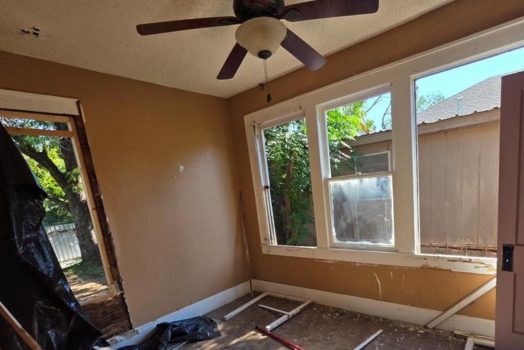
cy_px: 237
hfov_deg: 89.3
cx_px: 303
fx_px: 262
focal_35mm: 18
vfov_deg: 65.4
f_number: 1.9
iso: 40
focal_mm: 2.2
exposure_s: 1/338
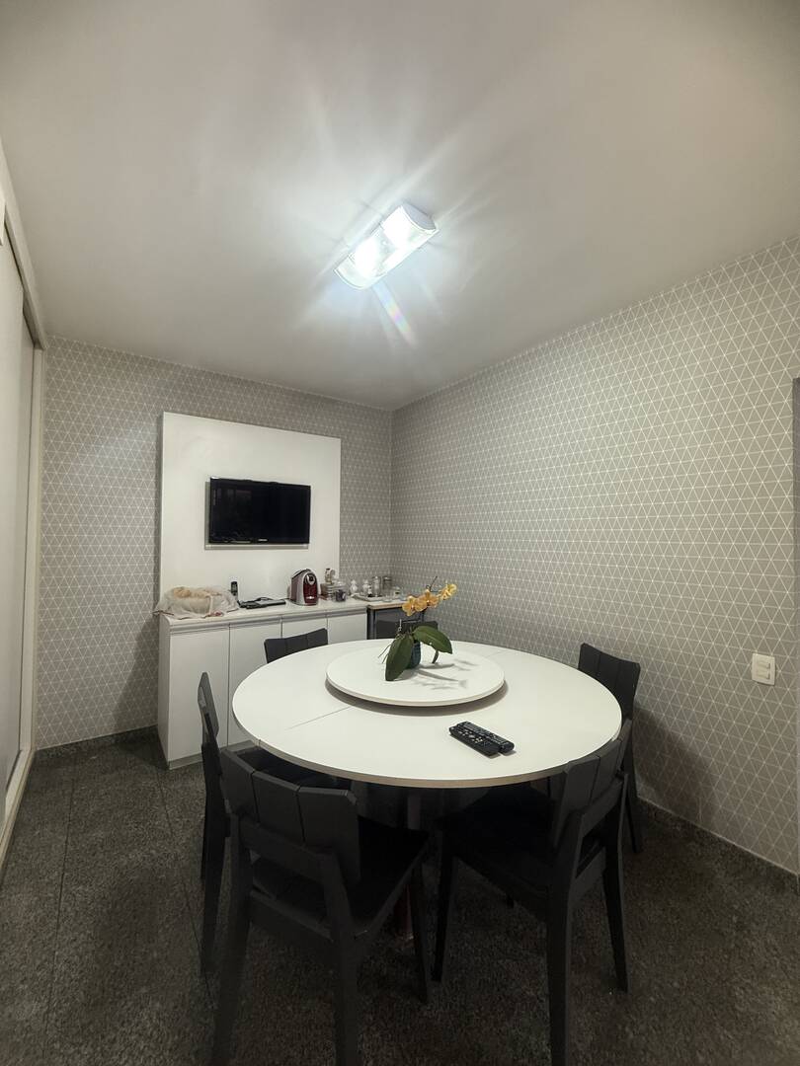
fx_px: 431
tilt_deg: +1.5
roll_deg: -1.0
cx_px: 400
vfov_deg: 102.1
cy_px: 533
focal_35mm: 14
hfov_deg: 85.7
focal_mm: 2.22
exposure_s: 1/60
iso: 320
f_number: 2.2
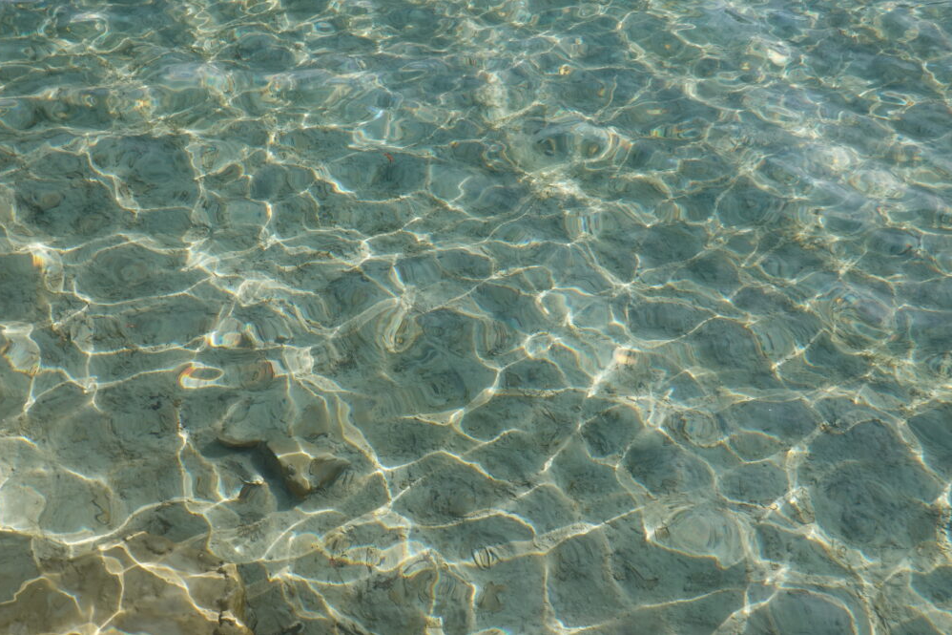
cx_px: 479
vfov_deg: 34.2
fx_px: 1031
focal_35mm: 39
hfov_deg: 49.6
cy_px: 310
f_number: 4
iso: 100
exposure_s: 1/500
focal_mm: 14.12
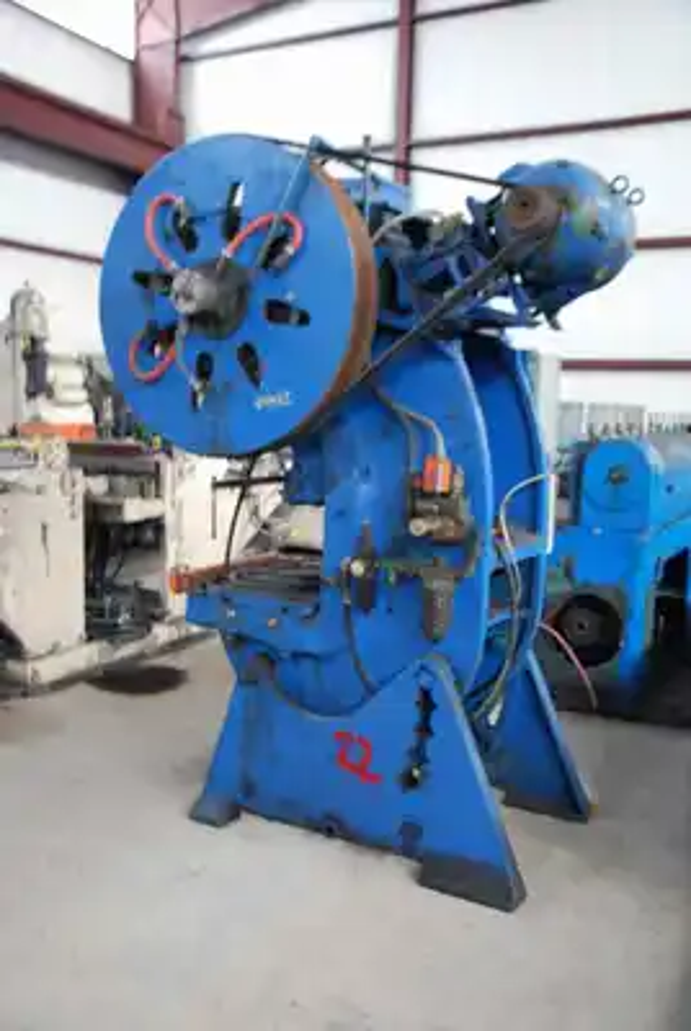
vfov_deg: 53.1
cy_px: 516
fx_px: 1033
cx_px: 346
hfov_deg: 37.0
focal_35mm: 36
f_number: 4
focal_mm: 24
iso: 400
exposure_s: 1/5
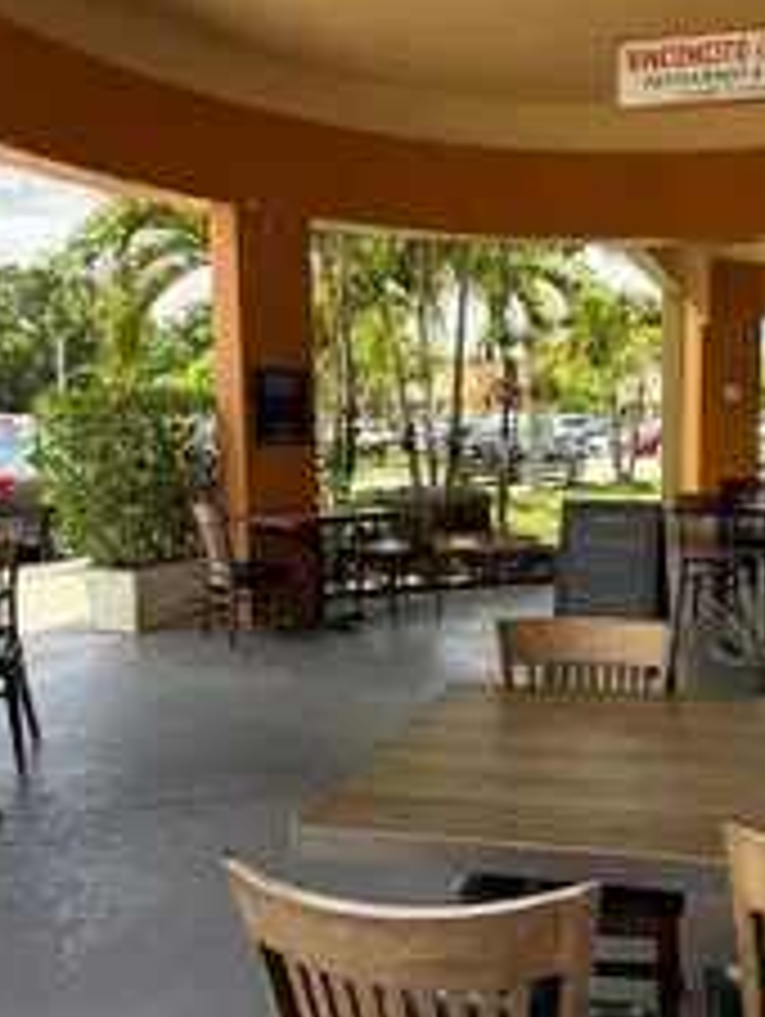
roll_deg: +0.3
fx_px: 971
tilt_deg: -7.8
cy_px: 533
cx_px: 554
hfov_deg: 42.0
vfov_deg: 55.3
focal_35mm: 33
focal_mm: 2.22
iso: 50
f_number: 2.2
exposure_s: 1/310
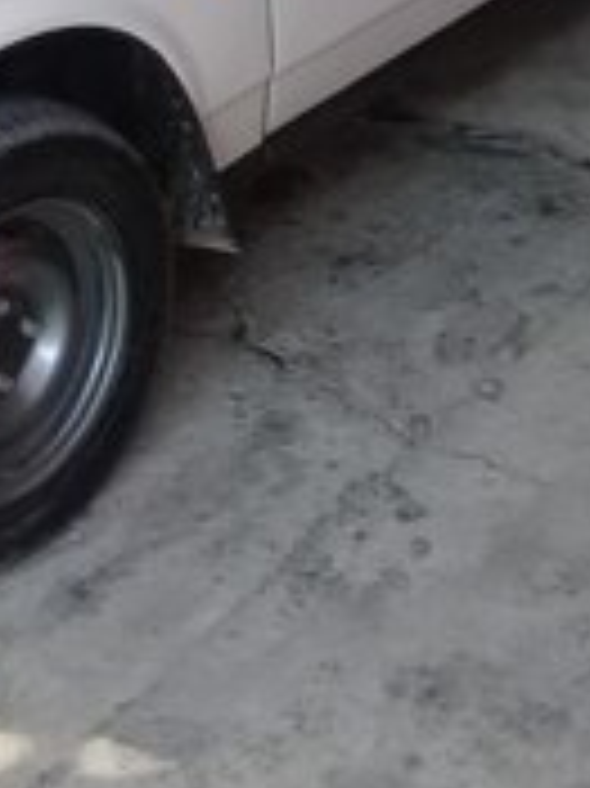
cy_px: -95
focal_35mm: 88
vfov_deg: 21.1
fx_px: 2002
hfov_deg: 16.7
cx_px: 203
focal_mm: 3.3
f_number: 2.2
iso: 50
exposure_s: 1/40
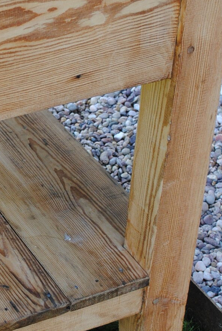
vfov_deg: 17.3
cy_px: 193
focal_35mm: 118
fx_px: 1087
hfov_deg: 11.6
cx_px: 13
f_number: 5.6
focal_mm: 24
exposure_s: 1/100
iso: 200
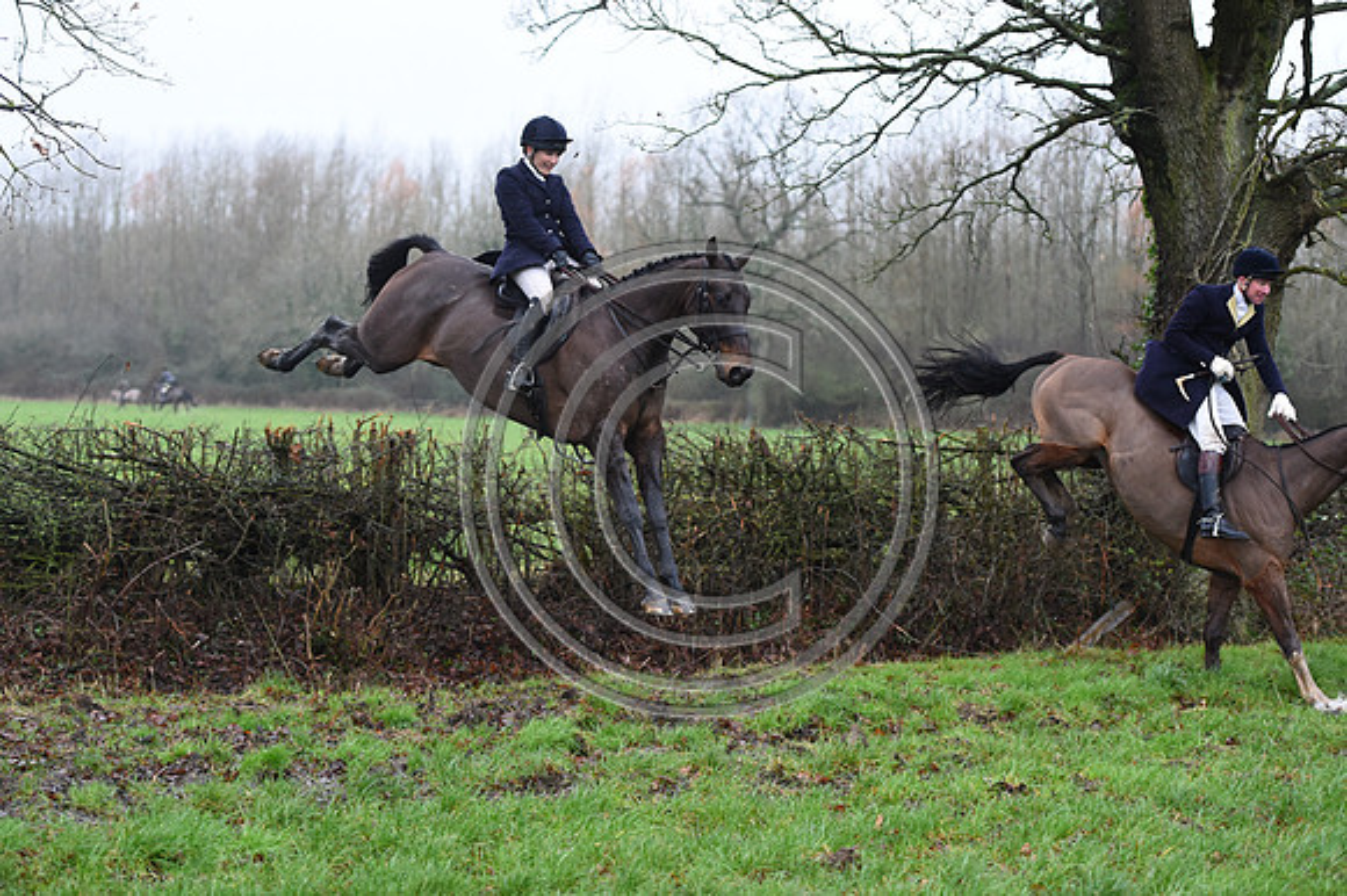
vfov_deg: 19.4
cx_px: 674
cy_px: 448
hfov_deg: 28.9
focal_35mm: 70
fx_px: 2618
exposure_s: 1/1250
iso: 2500
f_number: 3.2
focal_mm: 70
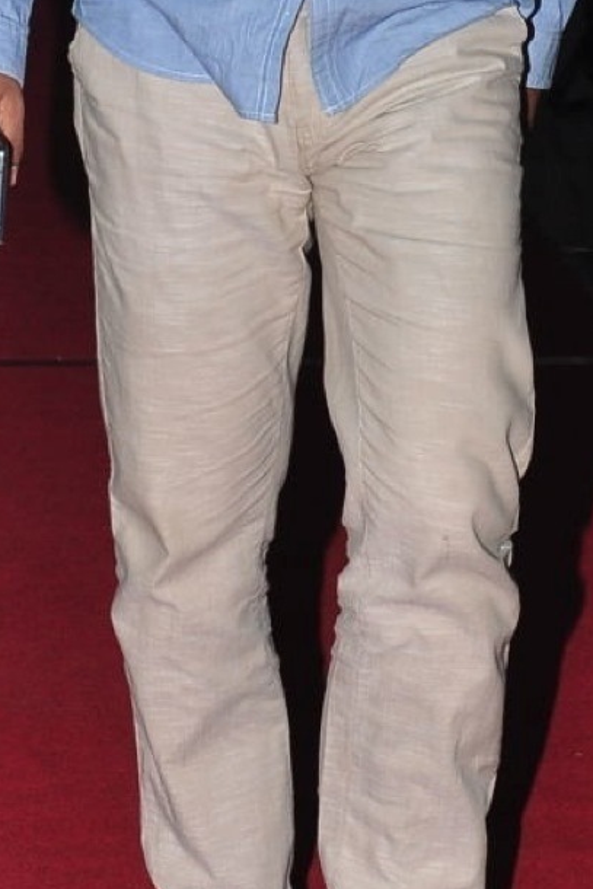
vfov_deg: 10.1
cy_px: 84
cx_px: 360
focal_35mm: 202
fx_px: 4988
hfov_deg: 6.8
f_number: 9
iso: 400
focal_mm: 42
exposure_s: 1/125
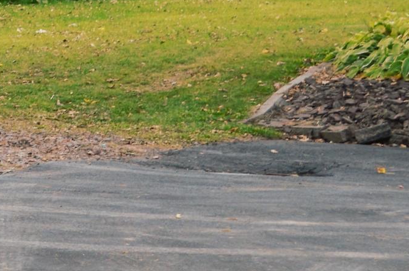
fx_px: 2669
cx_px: -498
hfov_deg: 8.2
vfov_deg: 5.8
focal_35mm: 235
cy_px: -18
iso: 100
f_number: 6.3
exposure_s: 1/160
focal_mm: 35
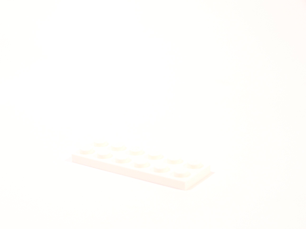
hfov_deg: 23.8
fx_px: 725
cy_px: 114
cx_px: 153
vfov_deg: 18.0
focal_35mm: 82
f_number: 3.2
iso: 400
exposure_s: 1/30
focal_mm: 13.7
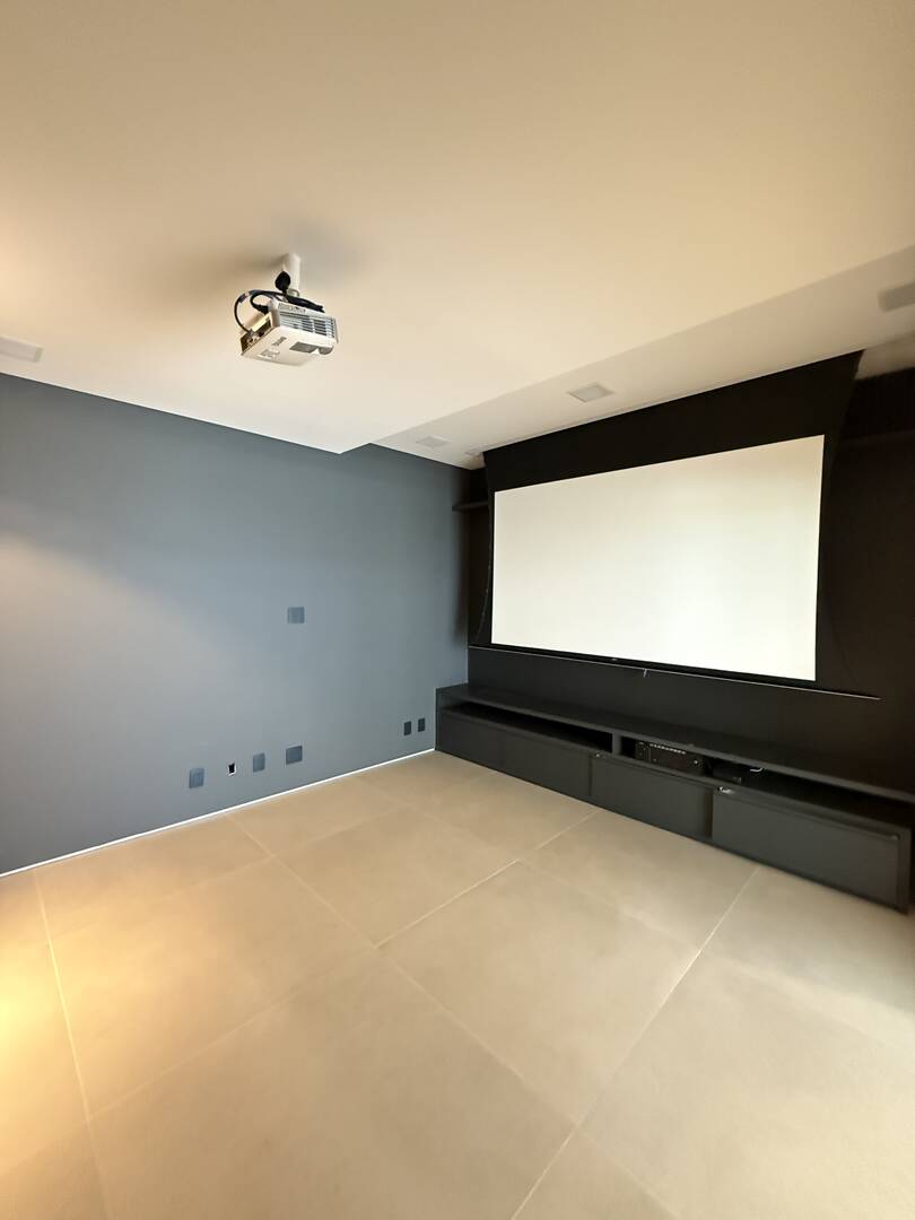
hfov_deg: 85.7
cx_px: 458
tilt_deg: -1.5
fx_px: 493
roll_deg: -1.2
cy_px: 610
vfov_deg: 102.1
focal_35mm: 14
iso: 1250
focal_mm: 2.22
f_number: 2.2
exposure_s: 1/40
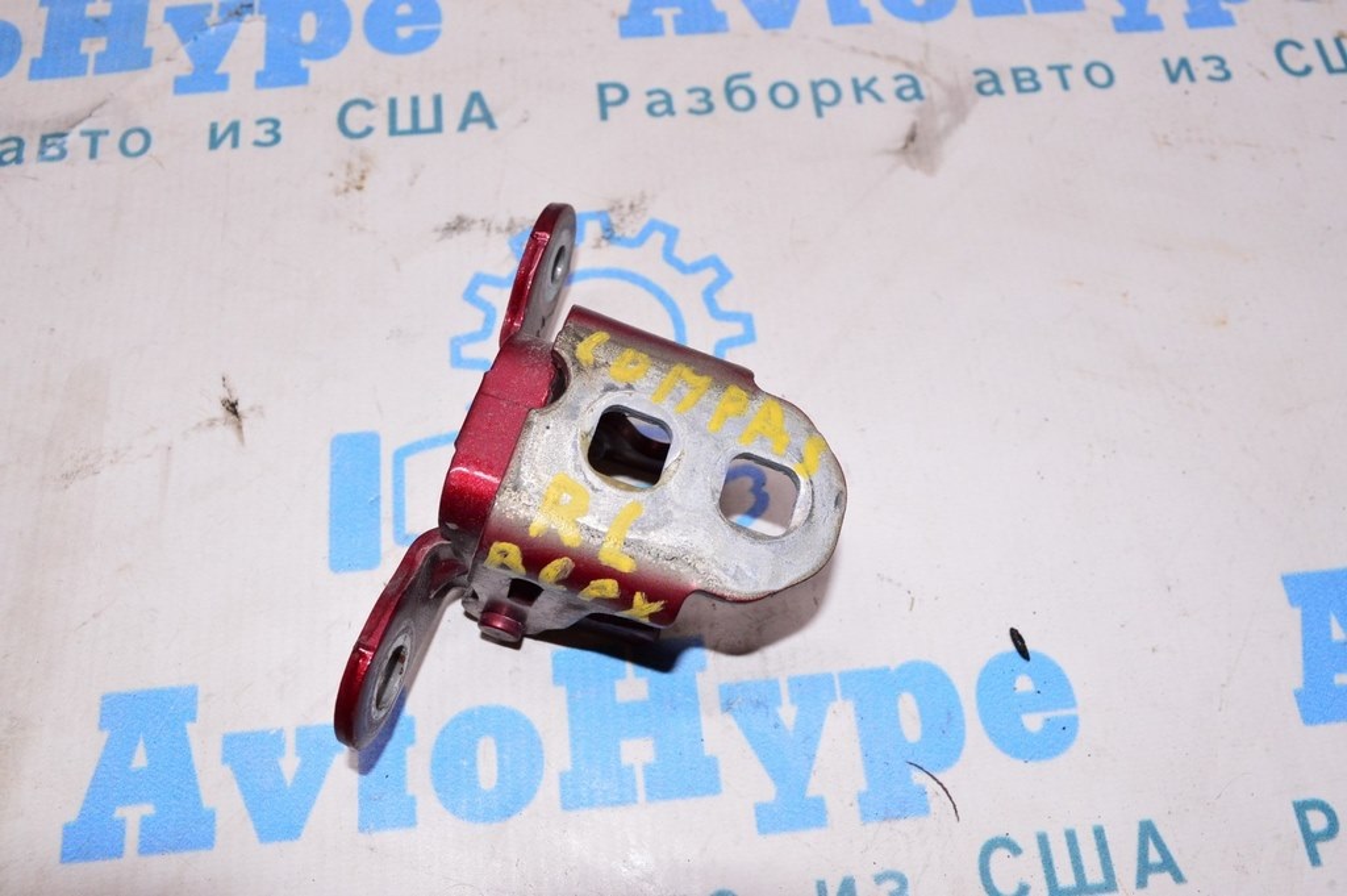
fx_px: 1178
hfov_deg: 59.5
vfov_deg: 41.6
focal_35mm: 32
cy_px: 448
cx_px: 674
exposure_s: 1/125
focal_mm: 21
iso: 1600
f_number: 8
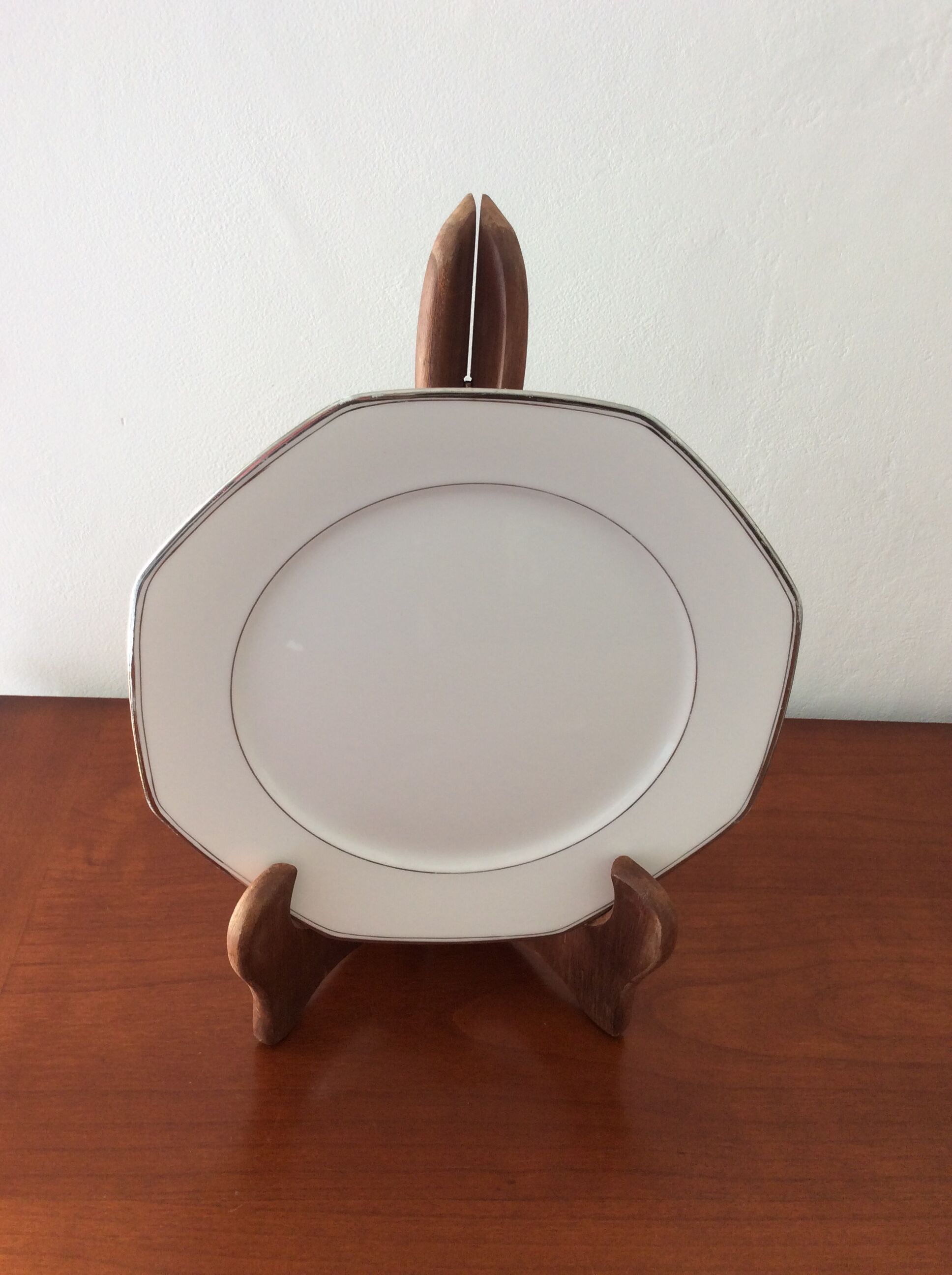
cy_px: 638
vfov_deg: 56.9
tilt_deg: -31.3
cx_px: 476
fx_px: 1177
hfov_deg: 44.1
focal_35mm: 32
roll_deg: -2.9
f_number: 2.4
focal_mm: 3.3
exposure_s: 1/50
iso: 50
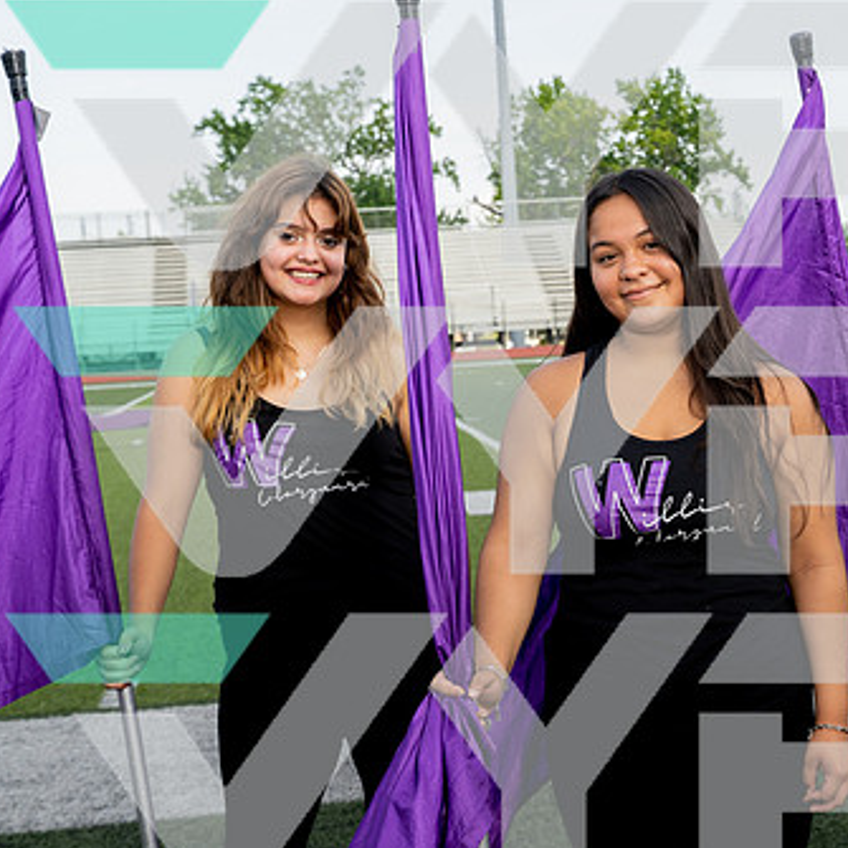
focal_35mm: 78
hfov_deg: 22.0
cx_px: 658
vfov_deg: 22.2
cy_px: 442
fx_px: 2162
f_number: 7.1
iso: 320
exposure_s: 1/250
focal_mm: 53
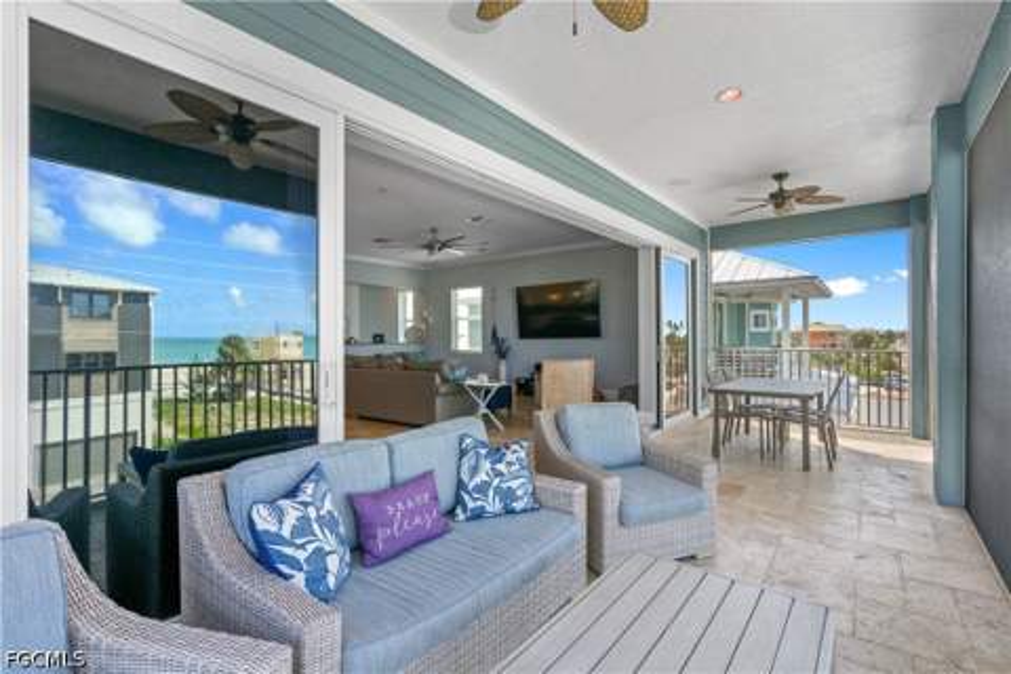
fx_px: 449
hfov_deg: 96.7
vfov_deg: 73.7
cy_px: 337
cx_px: 506
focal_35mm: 16
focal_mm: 16
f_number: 8
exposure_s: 1/125
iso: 400
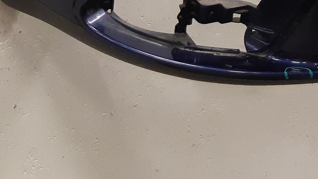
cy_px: -110
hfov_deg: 28.7
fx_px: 590
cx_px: 300
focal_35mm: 70
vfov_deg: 15.5
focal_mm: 3.93
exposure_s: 1/50
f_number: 1.7
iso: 250
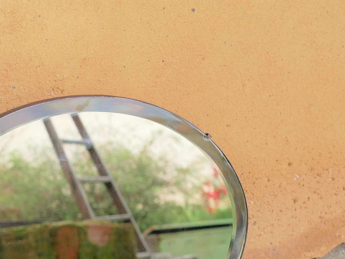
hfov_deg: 18.1
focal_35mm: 104
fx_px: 1037
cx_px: -53
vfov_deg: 14.2
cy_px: 201
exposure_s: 1/400
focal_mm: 20
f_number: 3.2
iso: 200
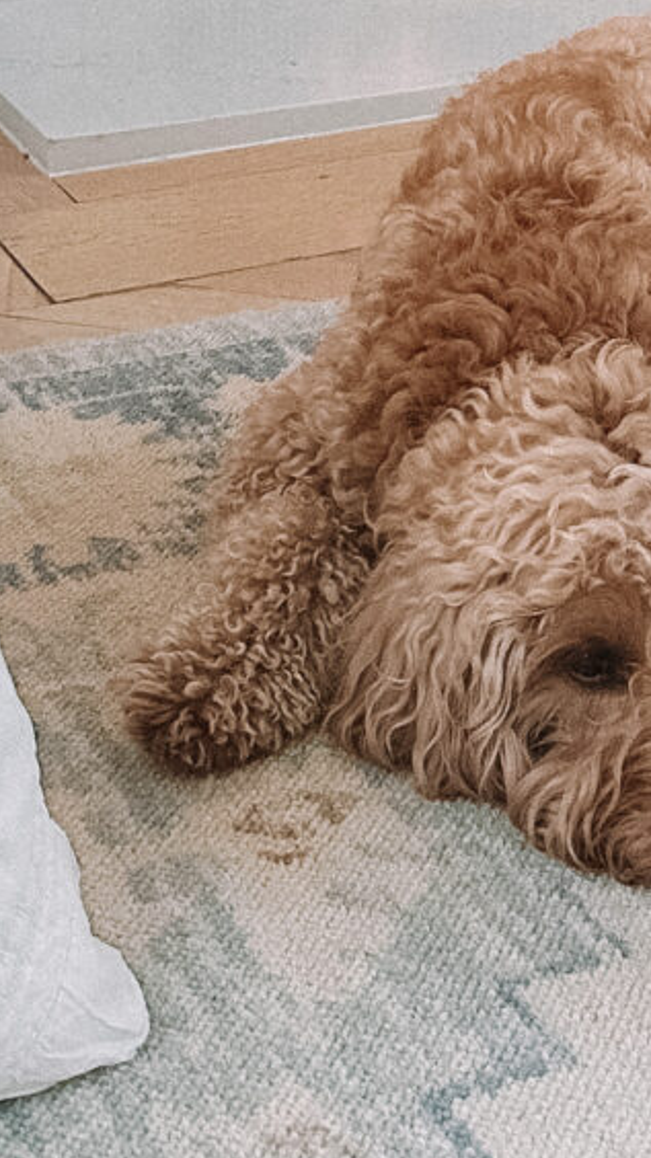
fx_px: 2917
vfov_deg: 19.1
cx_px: 591
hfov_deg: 12.6
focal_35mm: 95
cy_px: -673
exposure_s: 1/60
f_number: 1.8
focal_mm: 6.86
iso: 400
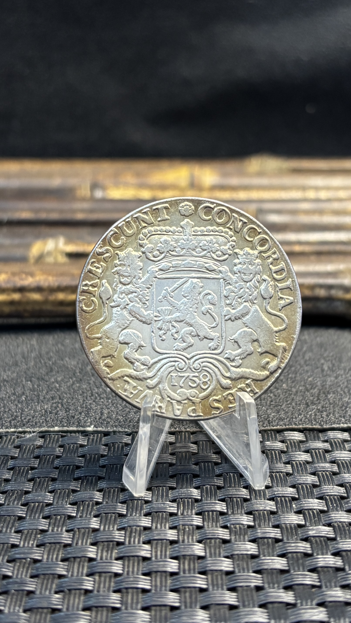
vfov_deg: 66.1
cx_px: 187
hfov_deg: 40.2
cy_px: 315
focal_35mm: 29
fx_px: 480
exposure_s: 1/50
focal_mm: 5.96
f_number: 1.6
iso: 250
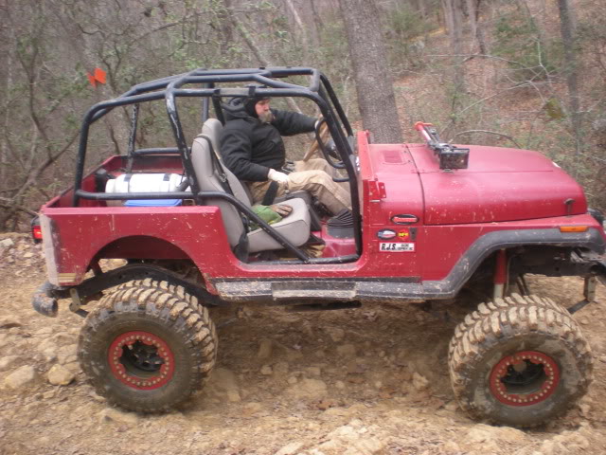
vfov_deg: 37.7
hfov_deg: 49.0
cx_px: 303
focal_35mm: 38
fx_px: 665
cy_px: 228
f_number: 3.1
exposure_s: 1/67
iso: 64
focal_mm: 6.3
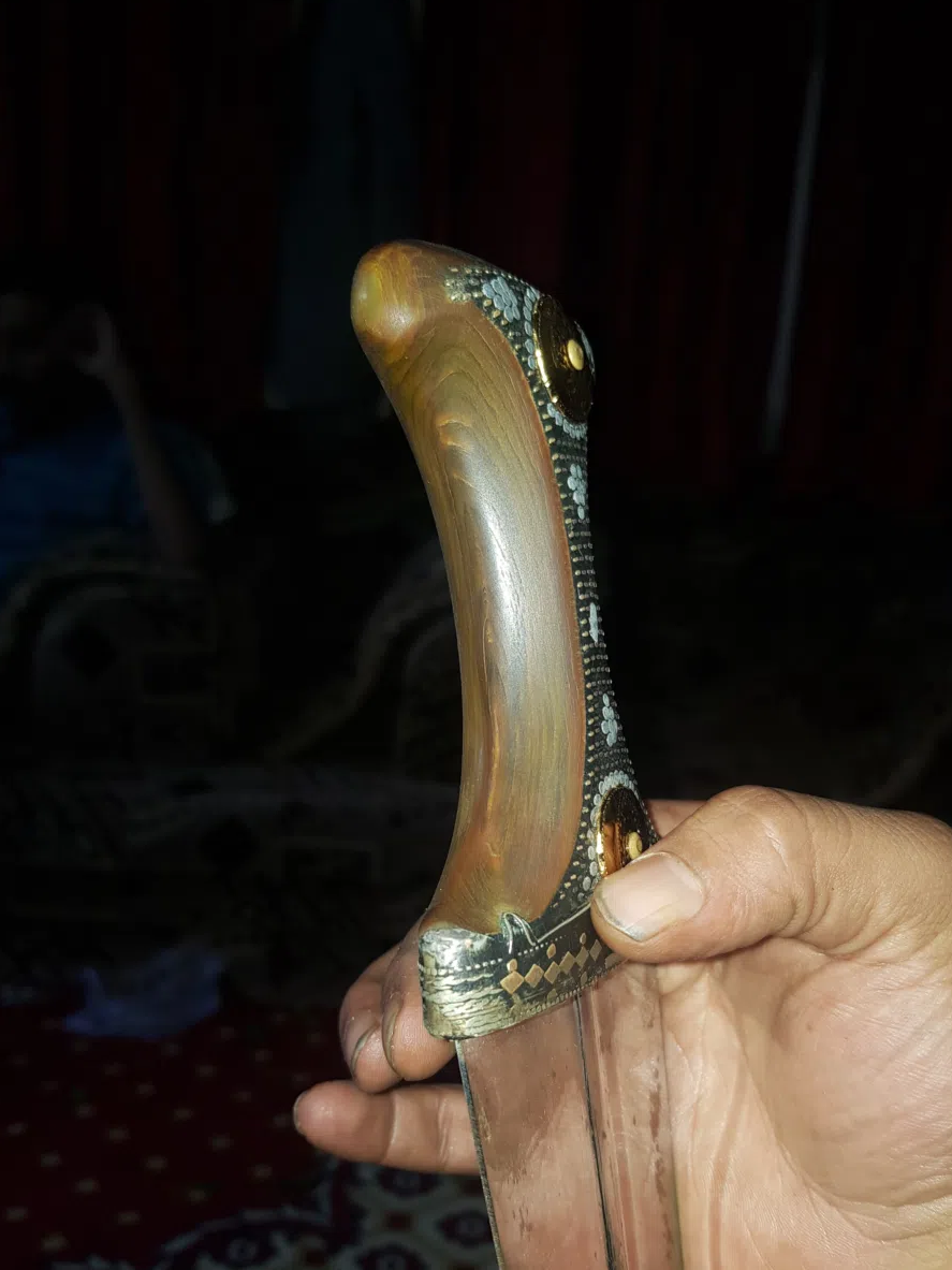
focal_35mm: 30
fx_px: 1100
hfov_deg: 46.7
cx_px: 530
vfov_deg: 59.8
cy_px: 719
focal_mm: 4.3
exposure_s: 1/50
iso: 50
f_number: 1.7
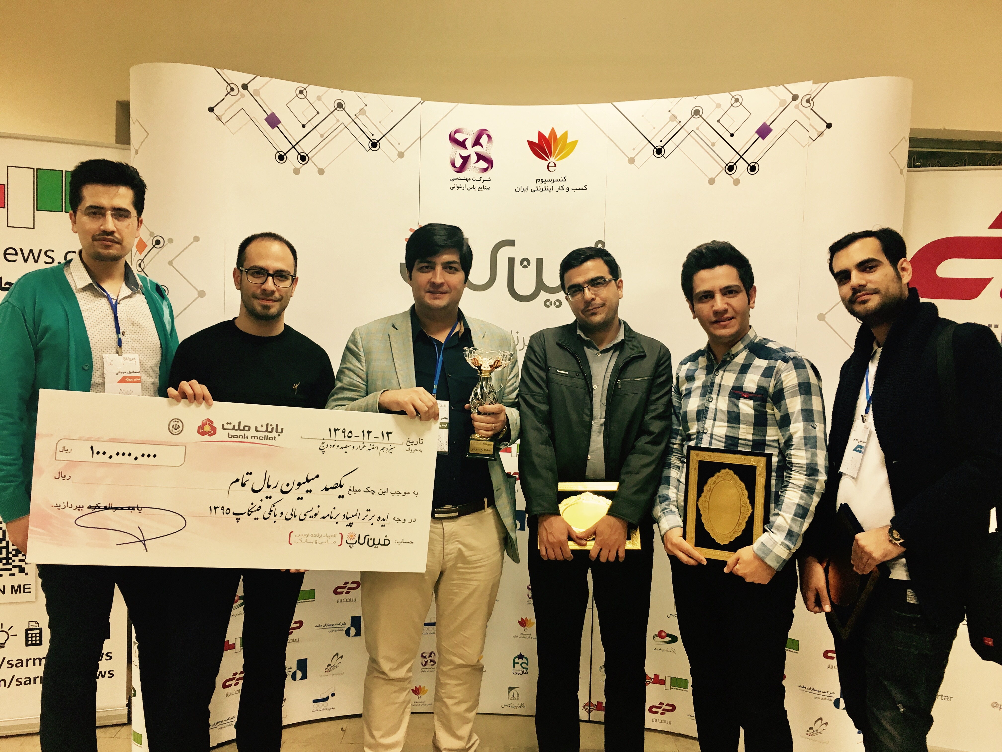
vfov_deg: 48.2
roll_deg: -1.5
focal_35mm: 29
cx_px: 501
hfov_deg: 61.7
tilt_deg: -3.5
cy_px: 376
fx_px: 839
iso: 40
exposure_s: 1/33
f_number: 2.2
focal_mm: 4.15
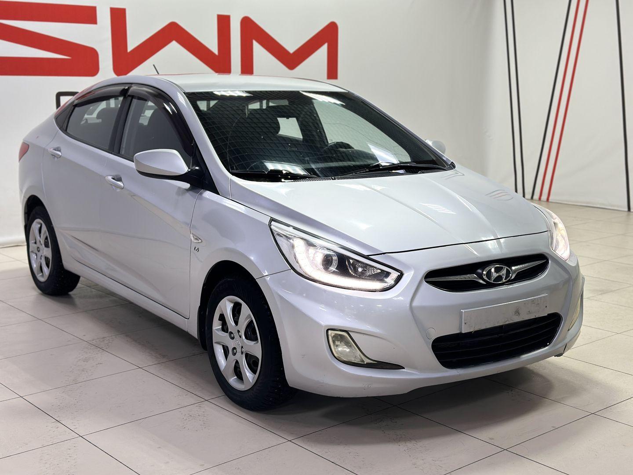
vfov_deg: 30.3
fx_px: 878
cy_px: 238
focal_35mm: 48
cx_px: 316
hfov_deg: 39.7
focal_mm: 6.86
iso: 80
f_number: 1.78
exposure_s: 1/100
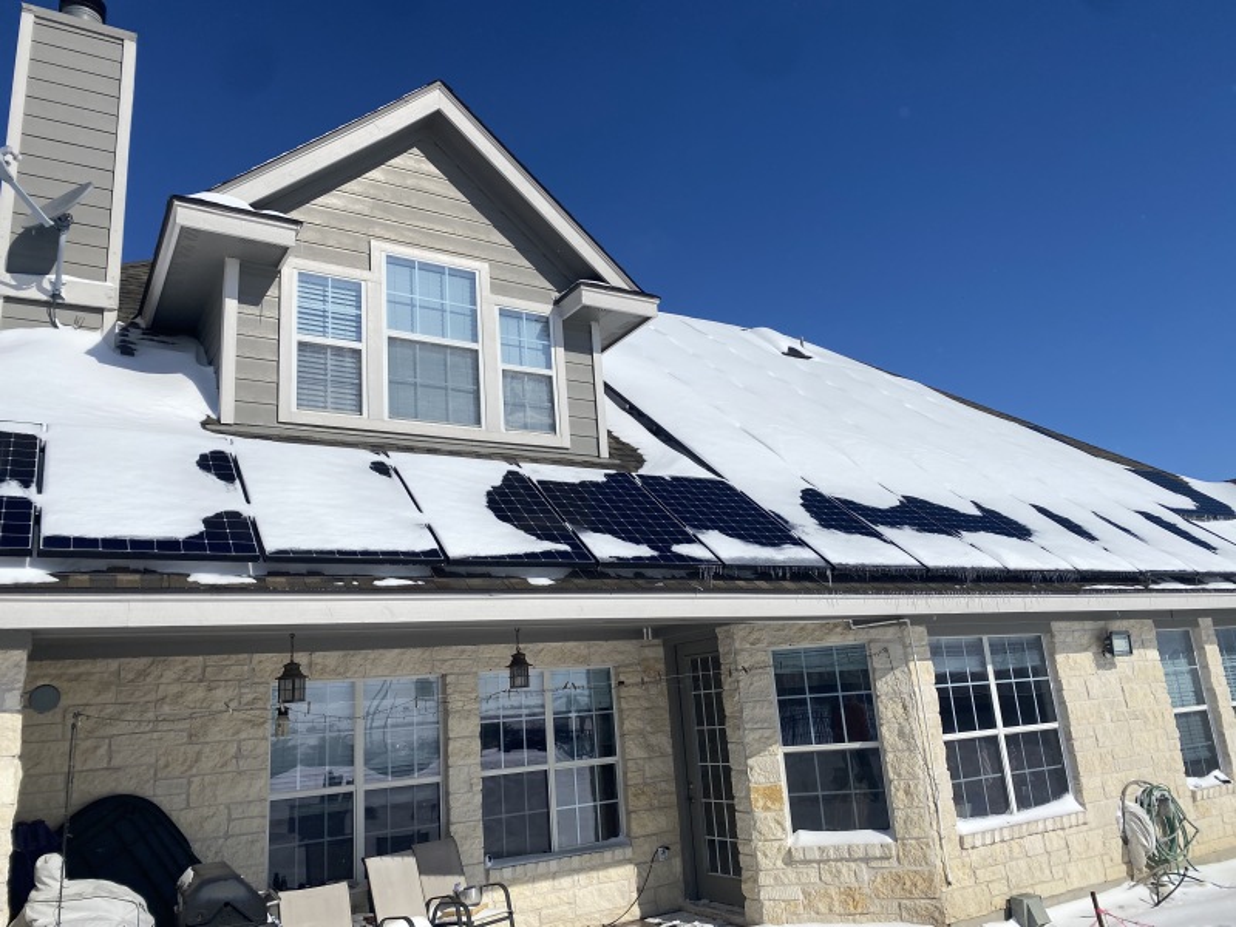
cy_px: 464
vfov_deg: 53.1
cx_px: 618
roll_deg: +4.7
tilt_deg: +14.4
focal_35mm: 26
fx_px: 928
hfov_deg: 67.3
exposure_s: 1/10417
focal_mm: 4.25
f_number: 1.8
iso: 32
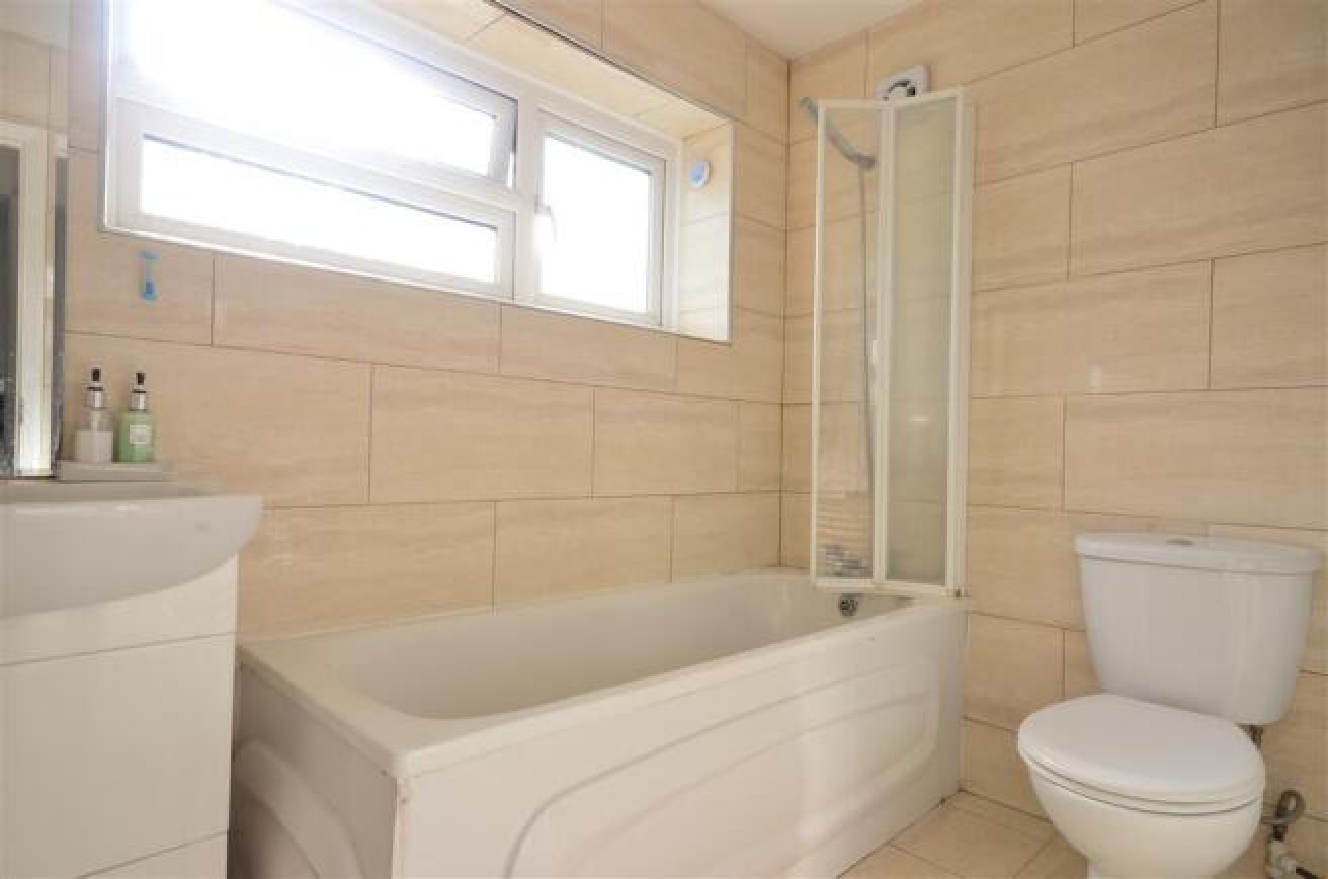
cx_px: 664
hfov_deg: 85.6
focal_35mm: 20
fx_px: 718
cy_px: 440
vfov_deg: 62.9
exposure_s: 1/50
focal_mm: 13
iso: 320
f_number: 10
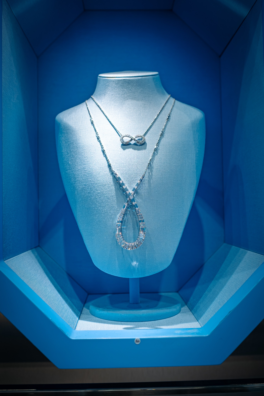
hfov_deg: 37.9
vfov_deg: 54.4
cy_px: 198
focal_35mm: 35
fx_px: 385
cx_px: 132
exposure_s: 1/125
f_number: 4
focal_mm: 23
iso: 200
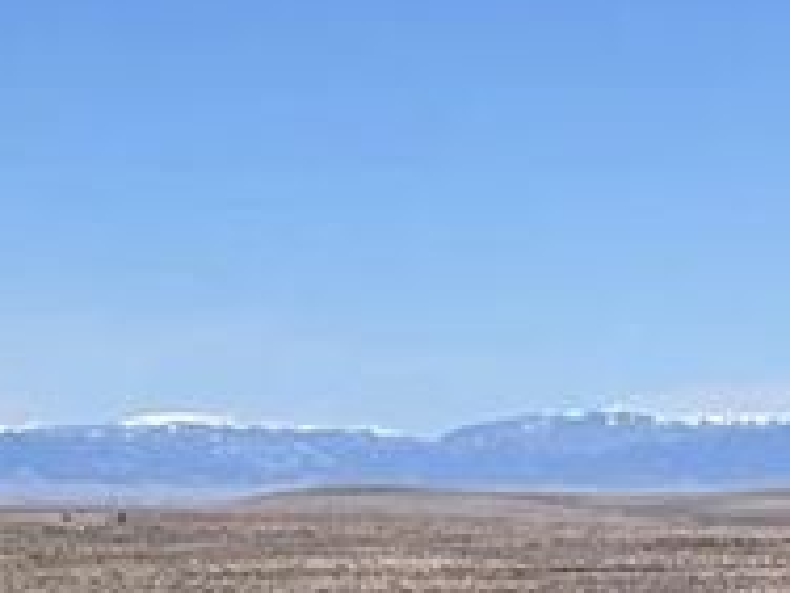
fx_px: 5979
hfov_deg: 7.5
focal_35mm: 262
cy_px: 1367
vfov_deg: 5.5
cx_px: -109
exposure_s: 1/5848
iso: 64
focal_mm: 6.76
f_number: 1.78
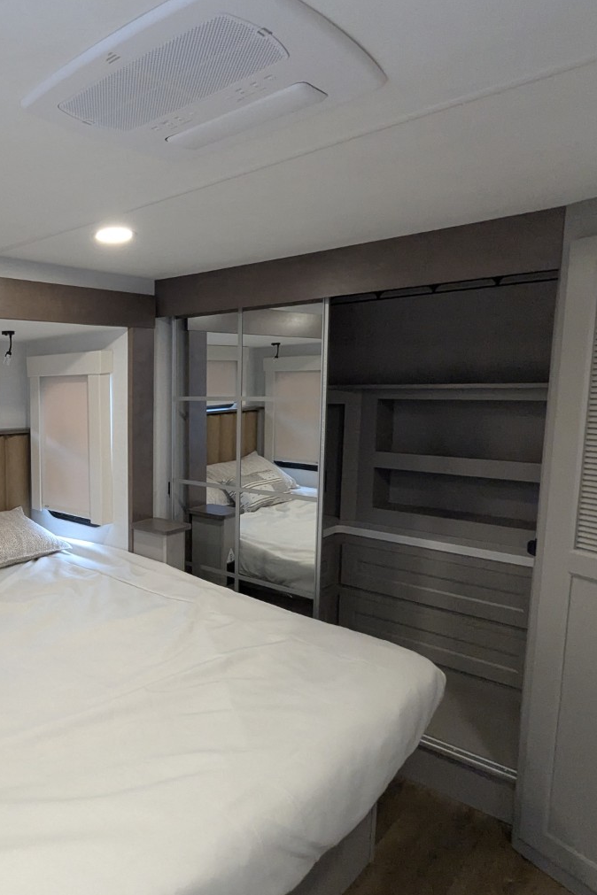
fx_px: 572
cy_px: 445
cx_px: 46
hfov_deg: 48.5
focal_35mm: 23
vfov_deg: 76.1
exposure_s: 1/164
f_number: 2.2
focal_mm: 2.35
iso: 695
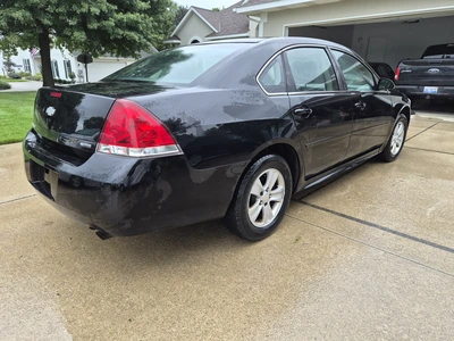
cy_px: 170
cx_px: 227
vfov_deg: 58.9
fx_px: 302
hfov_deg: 73.9
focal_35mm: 23
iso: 80
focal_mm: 5.4
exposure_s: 1/878
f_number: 1.8
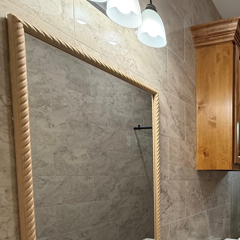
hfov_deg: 46.1
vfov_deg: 53.9
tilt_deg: -2.9
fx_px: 220
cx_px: 250
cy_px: 188
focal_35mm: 28
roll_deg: -0.4
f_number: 2.2
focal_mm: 2.22
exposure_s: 1/120
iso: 320
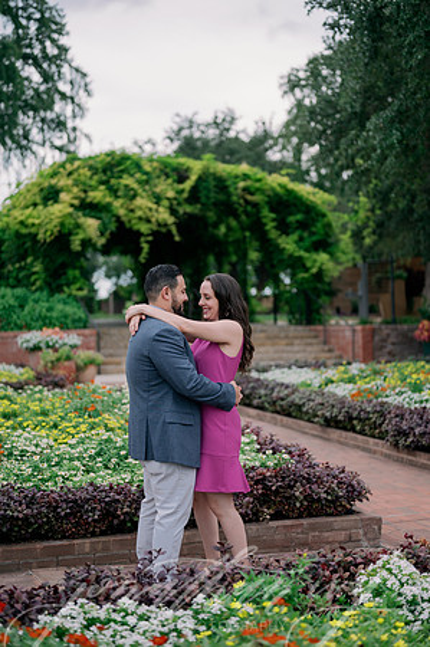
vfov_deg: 39.6
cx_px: 215
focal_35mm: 50
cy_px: 324
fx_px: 898
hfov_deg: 26.9
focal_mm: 50
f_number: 2
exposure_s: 1/1000
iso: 160
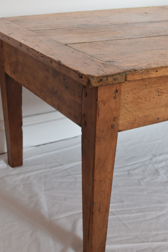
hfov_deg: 22.6
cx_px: 78
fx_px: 420
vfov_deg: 33.4
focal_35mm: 60
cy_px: 119
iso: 400
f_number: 5.6
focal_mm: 32
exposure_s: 1/60
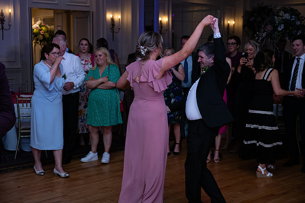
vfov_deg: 23.4
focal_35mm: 58
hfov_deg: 34.5
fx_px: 491
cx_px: 152
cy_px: 102
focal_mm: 58
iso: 640
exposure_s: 1/160
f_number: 3.5
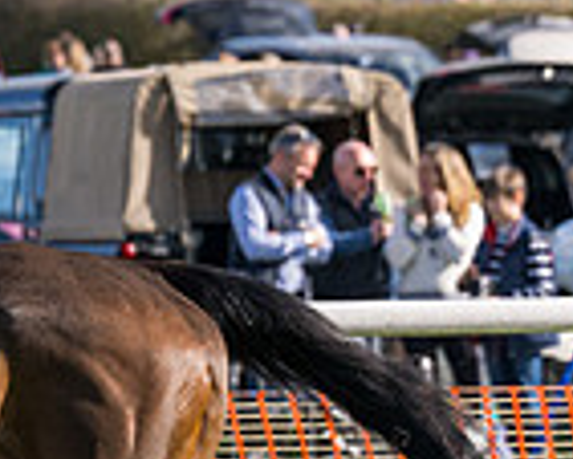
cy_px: 318
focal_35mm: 553
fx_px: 9385
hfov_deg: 3.5
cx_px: -94
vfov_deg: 2.8
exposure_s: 1/2500
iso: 400
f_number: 4
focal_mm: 110
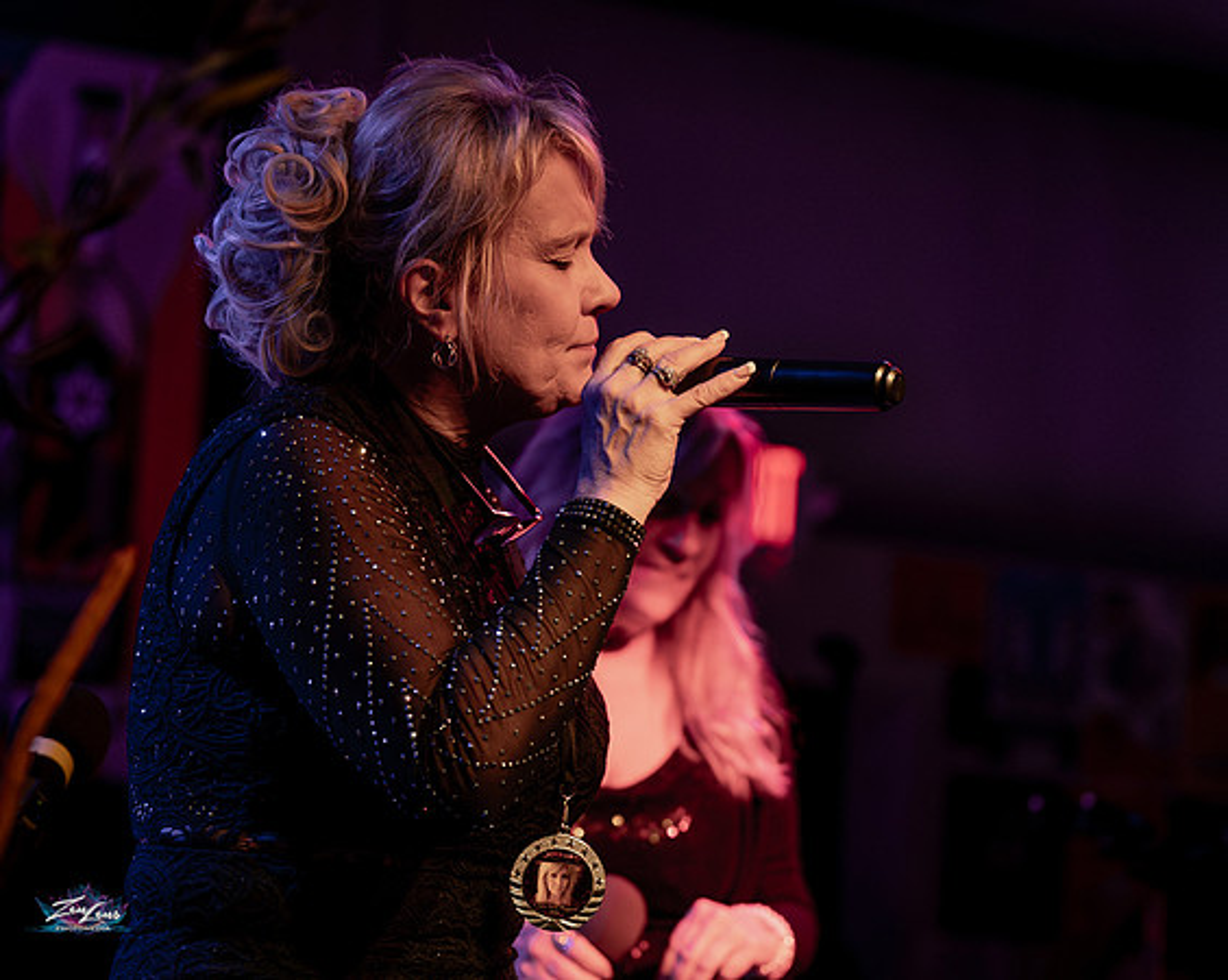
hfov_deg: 16.0
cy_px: 519
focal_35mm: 120
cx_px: 752
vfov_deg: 12.8
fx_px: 4368
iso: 6400
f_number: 2.8
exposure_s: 1/500
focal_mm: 89
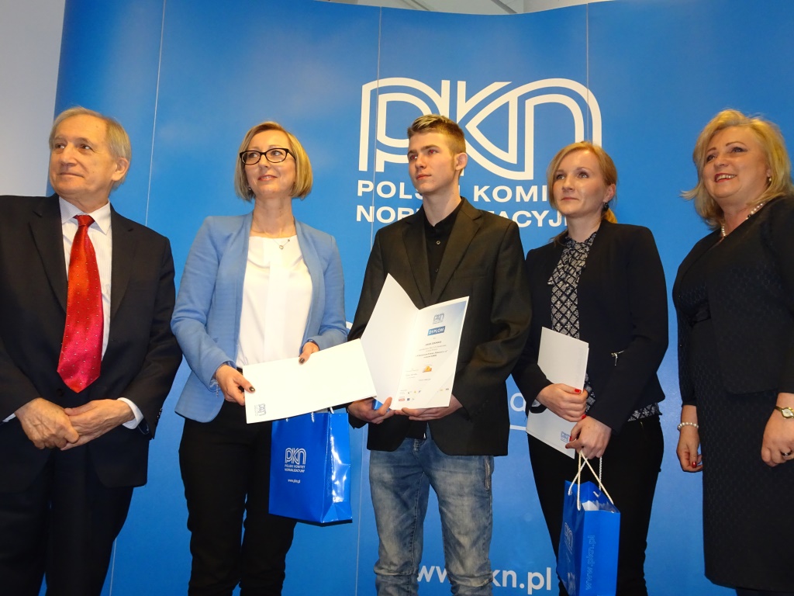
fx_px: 711
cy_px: 298
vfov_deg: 45.4
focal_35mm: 31
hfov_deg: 58.4
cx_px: 397
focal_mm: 5.26
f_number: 4
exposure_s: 1/40
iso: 400
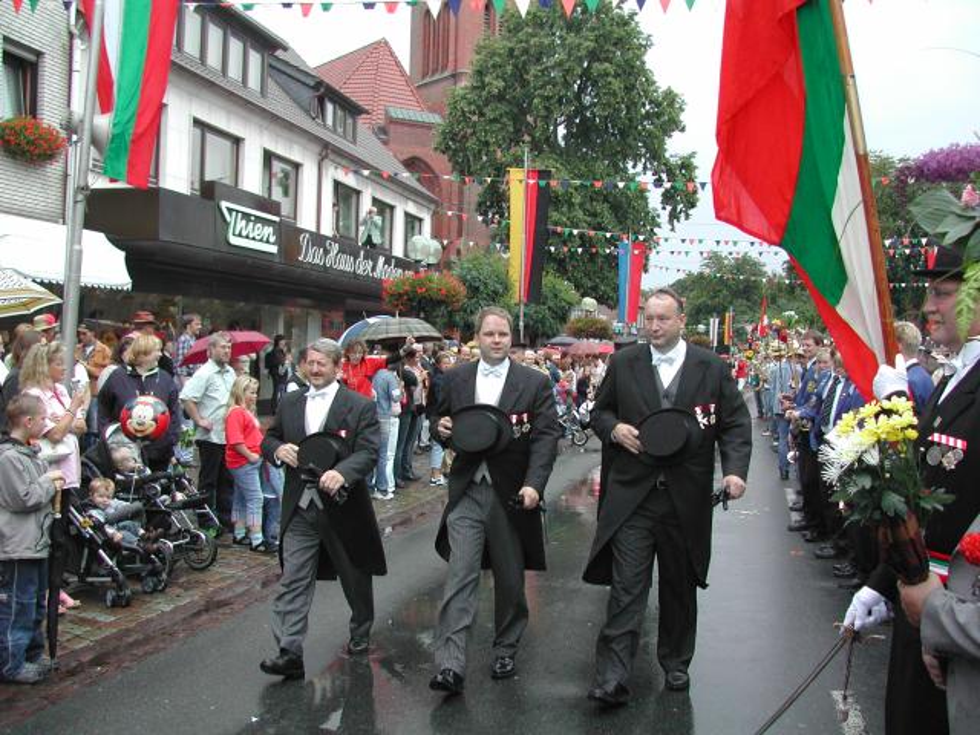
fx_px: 1076
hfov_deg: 49.0
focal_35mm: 38
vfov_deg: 37.7
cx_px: 490
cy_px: 368
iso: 100
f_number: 2.8
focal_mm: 8
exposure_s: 1/418
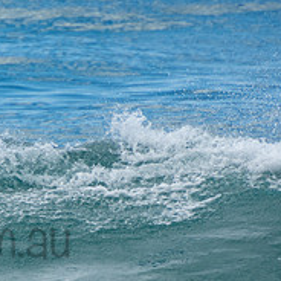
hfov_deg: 1.1
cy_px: 222
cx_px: -92
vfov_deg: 1.1
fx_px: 14796
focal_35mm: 1611
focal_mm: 400
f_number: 5.6
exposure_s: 1/1250
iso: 250
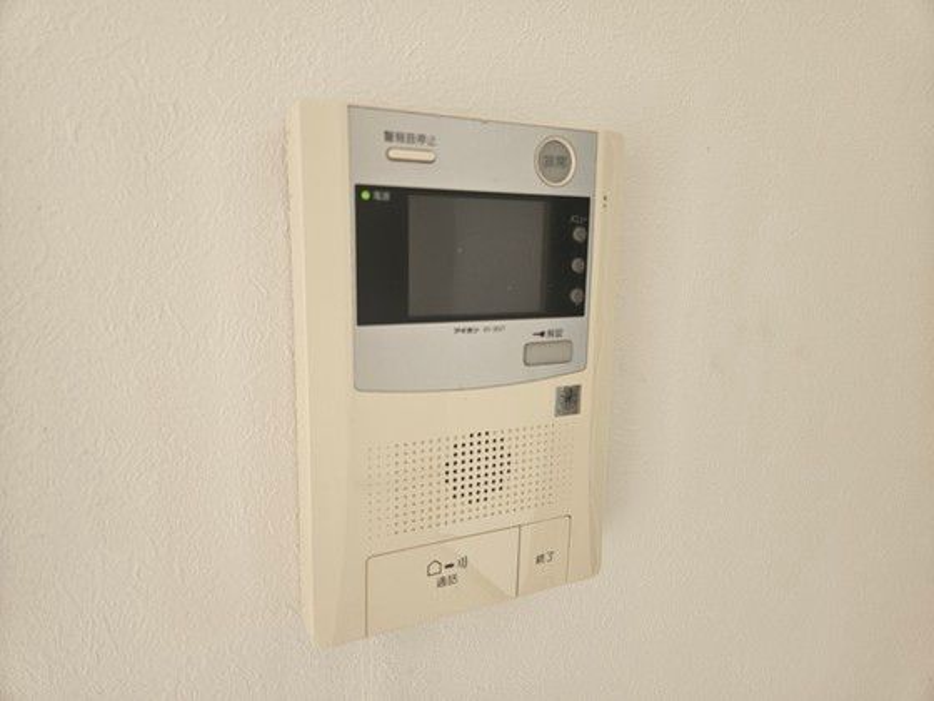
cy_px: 350
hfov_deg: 73.9
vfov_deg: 58.9
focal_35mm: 23
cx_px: 467
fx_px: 621
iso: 100
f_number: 1.8
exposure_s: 1/180
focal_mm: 5.4
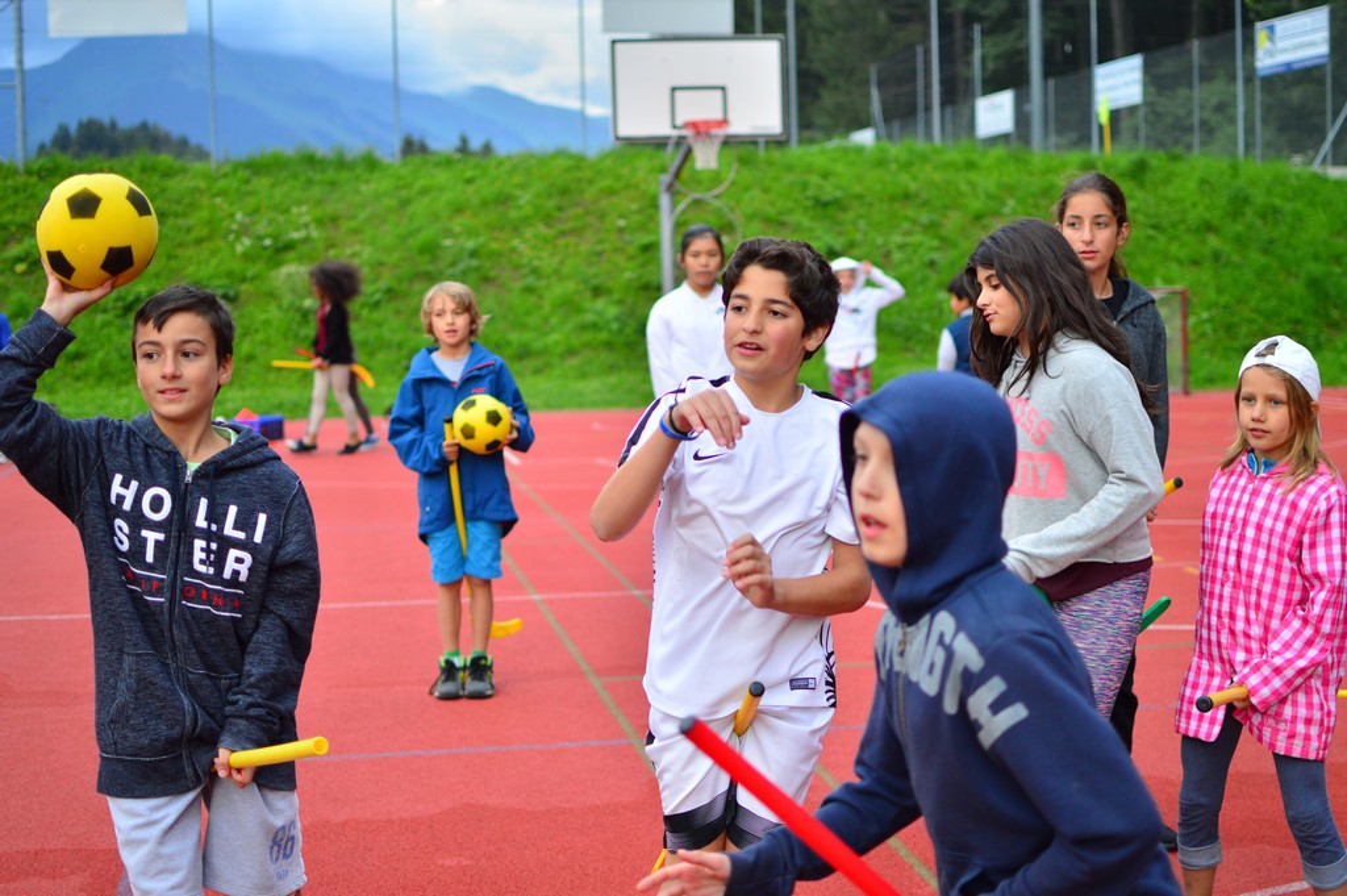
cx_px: 674
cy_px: 448
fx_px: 1963
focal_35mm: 52
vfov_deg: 25.7
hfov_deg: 37.9
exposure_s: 1/800
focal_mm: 35
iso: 200
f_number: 1.8
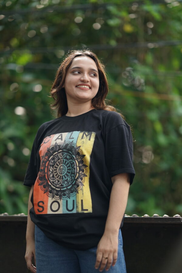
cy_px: 136
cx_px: 91
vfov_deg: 23.9
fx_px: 645
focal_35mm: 85
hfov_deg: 16.1
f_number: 1.4
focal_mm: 85
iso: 640
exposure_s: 1/125
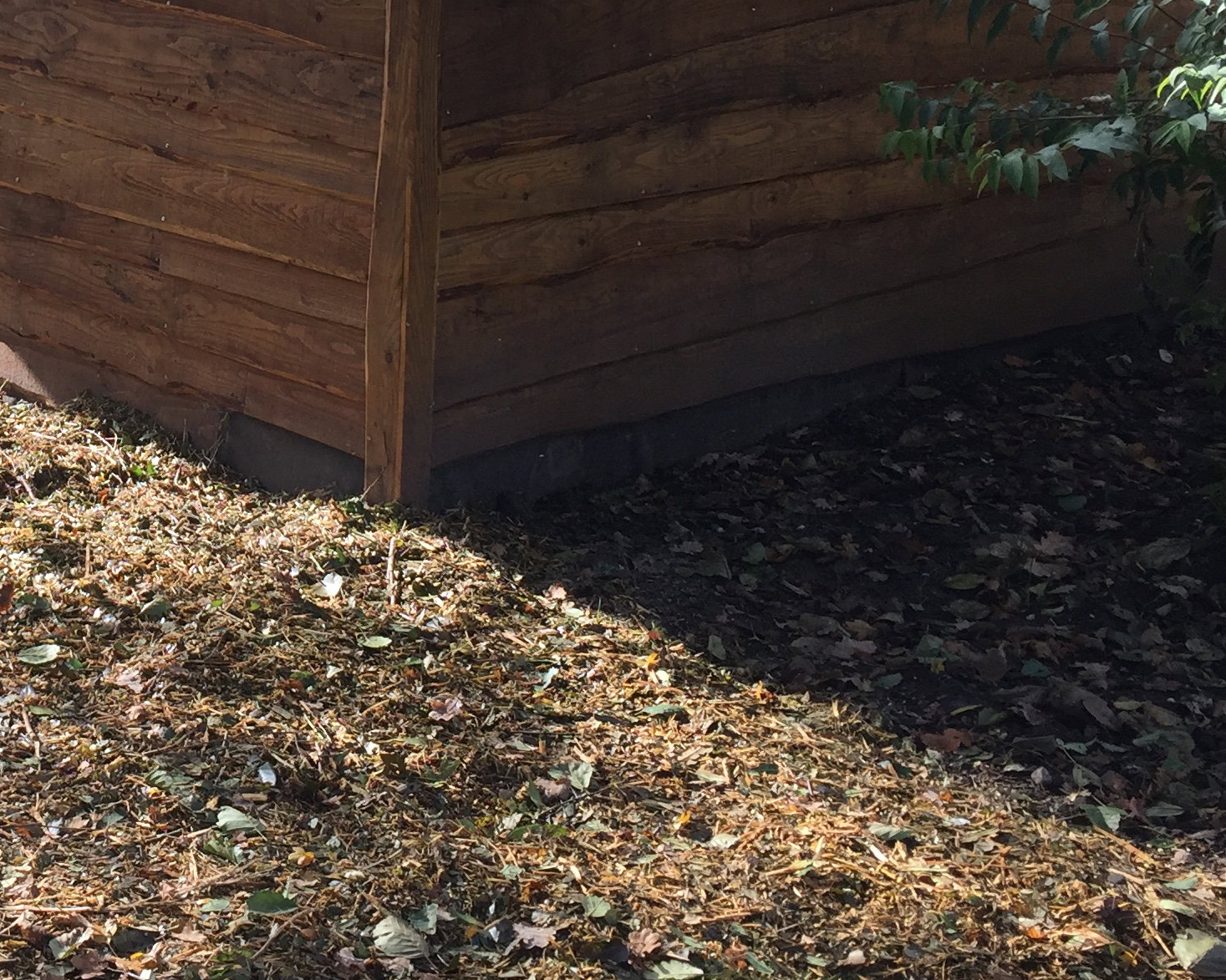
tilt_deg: -10.1
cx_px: 32
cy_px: 151
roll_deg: -0.1
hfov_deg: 28.4
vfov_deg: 23.7
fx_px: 2285
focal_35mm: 63
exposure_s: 1/265
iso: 32
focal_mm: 4.15
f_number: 2.2
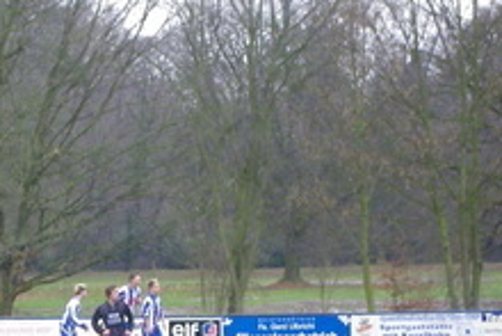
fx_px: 3070
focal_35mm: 220
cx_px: -30
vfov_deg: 6.2
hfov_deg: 9.3
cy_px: 275
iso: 250
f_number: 5.3
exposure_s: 1/50
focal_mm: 16.5
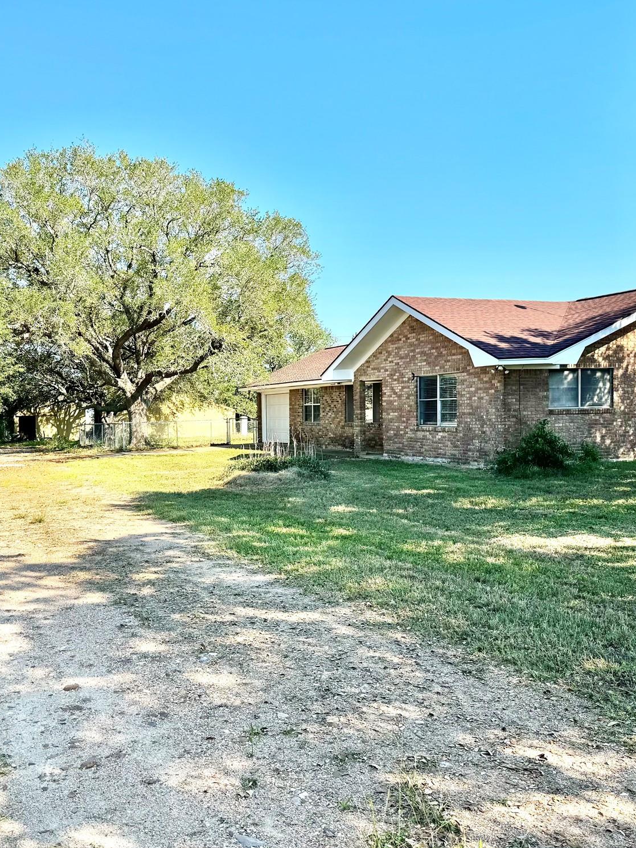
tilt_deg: -1.3
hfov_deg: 42.9
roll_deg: +1.2
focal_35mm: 33
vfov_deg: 55.3
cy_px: 428
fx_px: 808
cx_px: 287
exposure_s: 1/2506
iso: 80
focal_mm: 6.76
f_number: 1.78
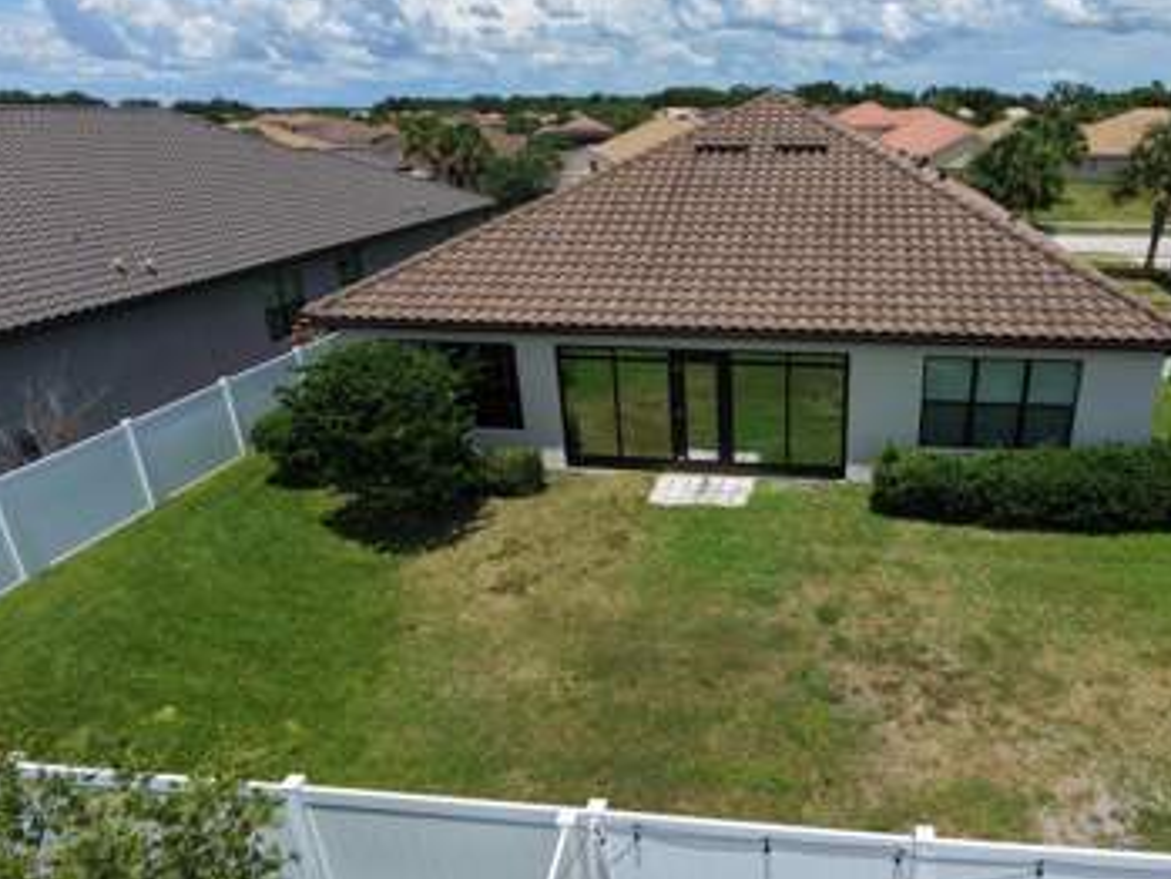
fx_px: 744
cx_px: 775
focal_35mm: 22
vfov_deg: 61.1
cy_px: 416
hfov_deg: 74.2
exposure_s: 1/3200
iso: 250
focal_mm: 3.05
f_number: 2.2
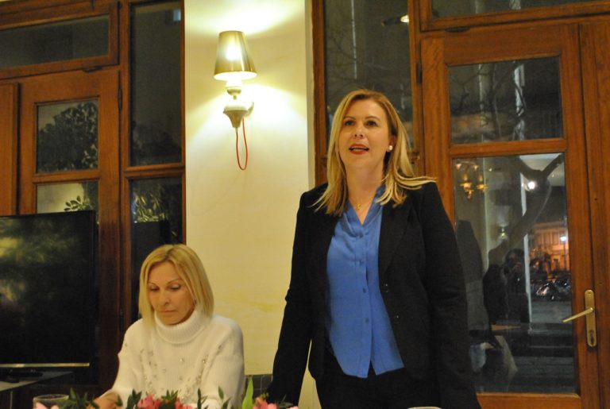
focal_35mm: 39
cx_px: 305
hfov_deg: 49.5
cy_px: 204
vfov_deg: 34.3
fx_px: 662
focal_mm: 26
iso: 1600
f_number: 4.2
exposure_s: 1/20
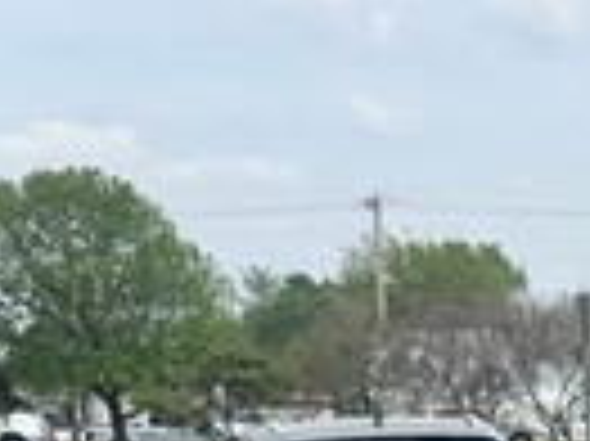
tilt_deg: -17.0
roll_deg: +1.8
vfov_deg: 11.1
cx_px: 567
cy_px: 968
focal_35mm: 117
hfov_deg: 16.5
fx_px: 1992
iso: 80
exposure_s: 1/3597
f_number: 1.78
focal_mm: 6.76
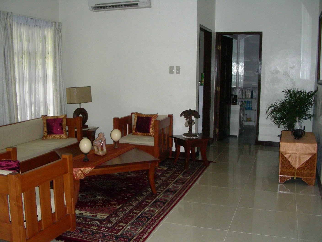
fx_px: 353
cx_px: 161
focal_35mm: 38
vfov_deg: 37.7
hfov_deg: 49.0
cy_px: 121
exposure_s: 1/60.1
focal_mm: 6.3
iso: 200
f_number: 3.5
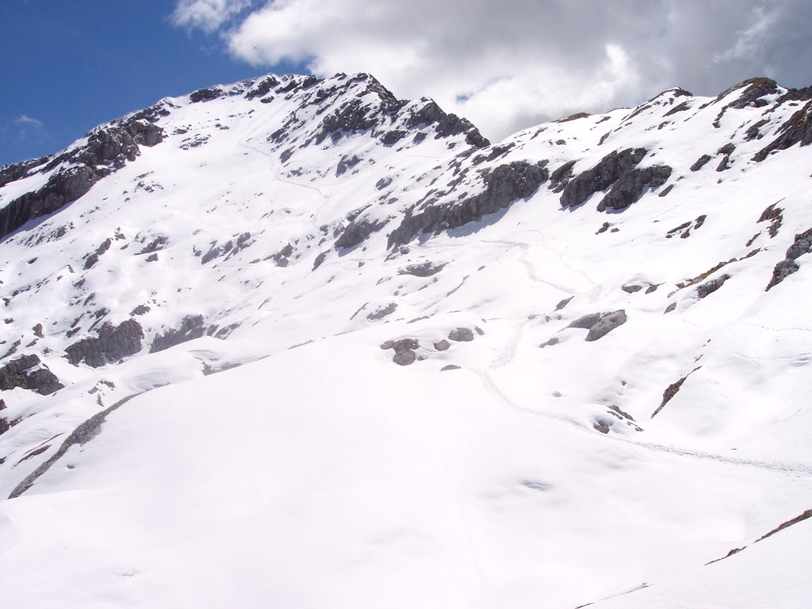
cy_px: 304
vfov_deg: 37.7
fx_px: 891
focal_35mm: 38
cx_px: 406
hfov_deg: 49.0
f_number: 4.8
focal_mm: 8
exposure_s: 1/1000
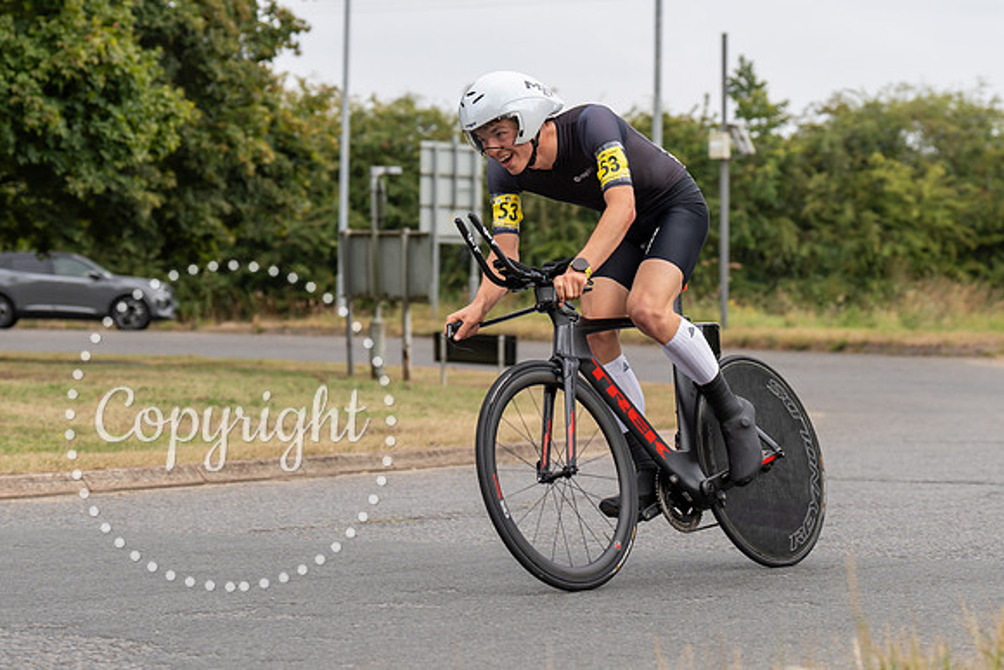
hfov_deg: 18.1
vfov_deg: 12.1
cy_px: 247
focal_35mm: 113
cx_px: 539
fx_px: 3157
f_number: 3.5
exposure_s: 1/1000
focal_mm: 74
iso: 200
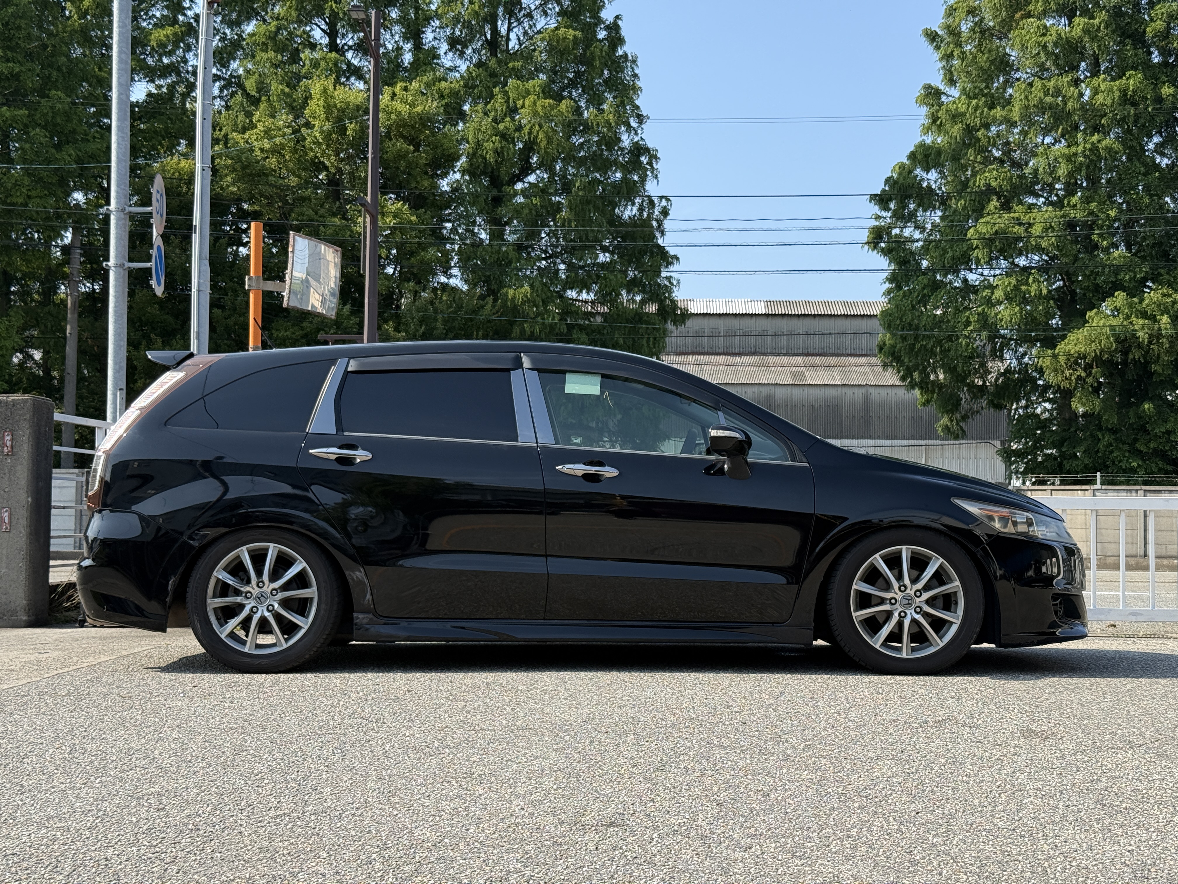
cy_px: 442
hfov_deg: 39.7
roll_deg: -0.8
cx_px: 589
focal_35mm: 48
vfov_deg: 30.3
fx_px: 1633
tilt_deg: +3.1
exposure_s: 1/2865
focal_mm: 6.76
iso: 80
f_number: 1.78
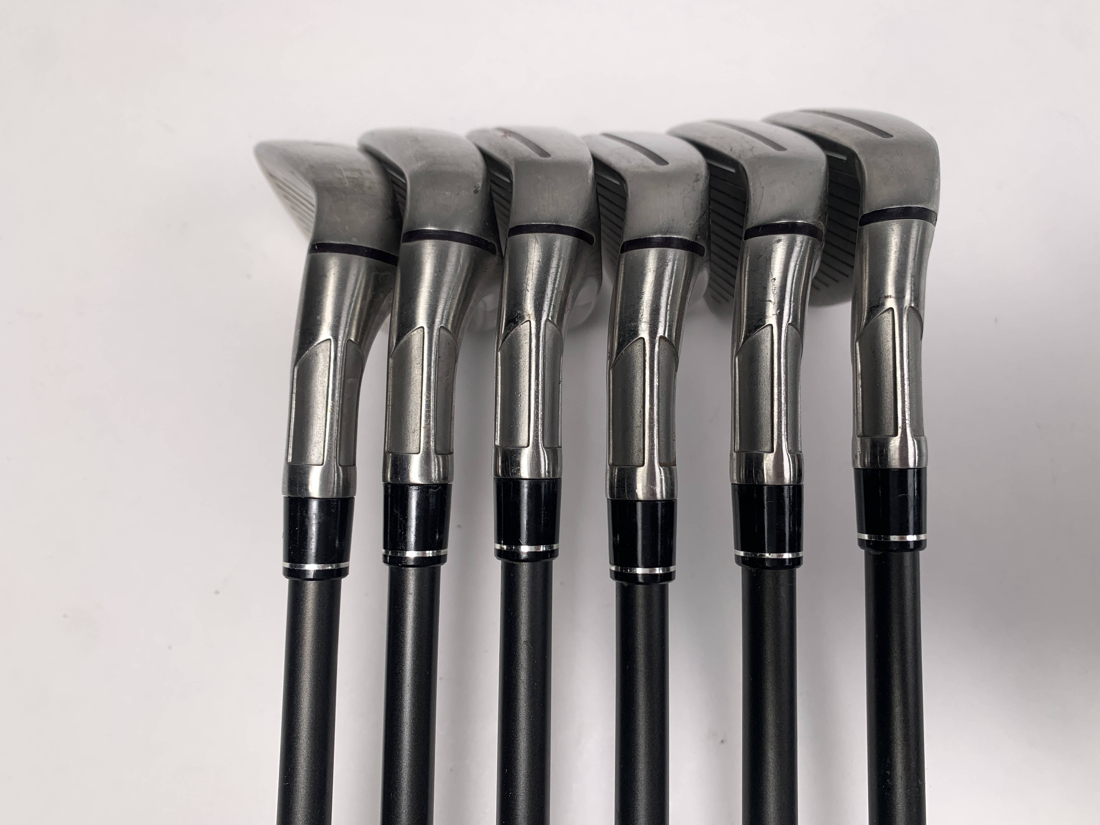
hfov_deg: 67.3
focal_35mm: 26
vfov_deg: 53.1
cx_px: 550
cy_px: 412
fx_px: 826
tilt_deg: -78.7
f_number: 1.8
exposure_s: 1/284
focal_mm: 4.25
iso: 25
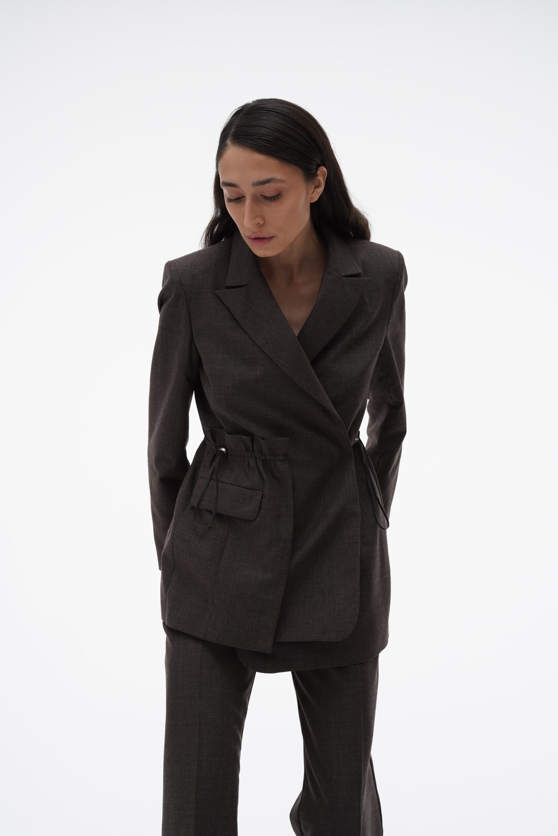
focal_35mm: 50
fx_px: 1162
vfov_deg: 39.6
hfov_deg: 27.0
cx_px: 279
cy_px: 418
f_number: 7.1
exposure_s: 1/160
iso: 250
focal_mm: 50
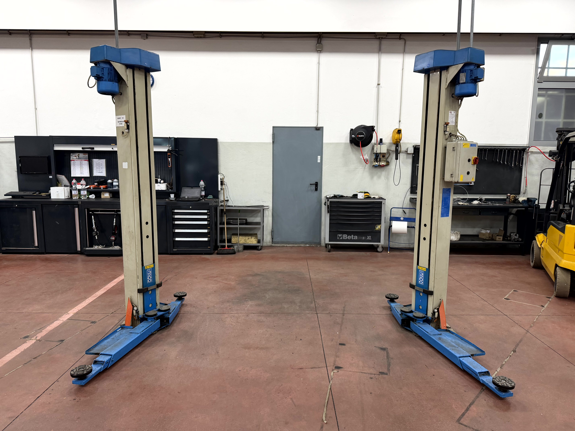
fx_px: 399
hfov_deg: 71.6
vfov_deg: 56.8
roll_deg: -0.5
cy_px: 216
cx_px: 288
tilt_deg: -6.3
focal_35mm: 24
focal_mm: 6.76
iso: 160
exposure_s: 1/50
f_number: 1.78
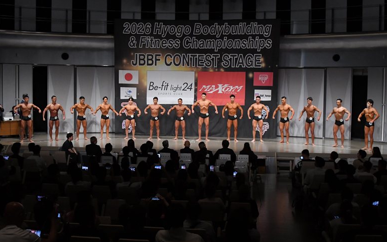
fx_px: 454
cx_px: 193
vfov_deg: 29.9
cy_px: 113
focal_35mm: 43
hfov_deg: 46.2
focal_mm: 28
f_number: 5.6
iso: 5000
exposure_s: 1/400
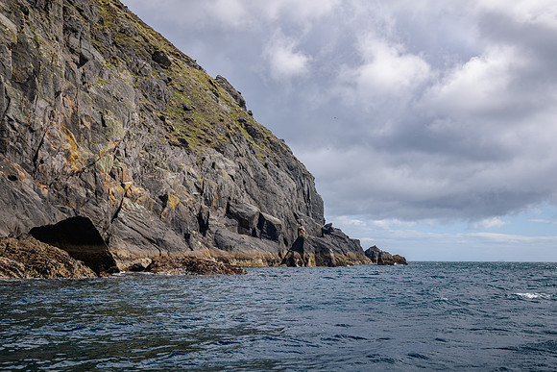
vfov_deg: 32.9
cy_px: 187
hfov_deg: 47.7
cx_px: 290
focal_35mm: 41
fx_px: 630
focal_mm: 38
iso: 320
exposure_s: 1/800
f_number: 8
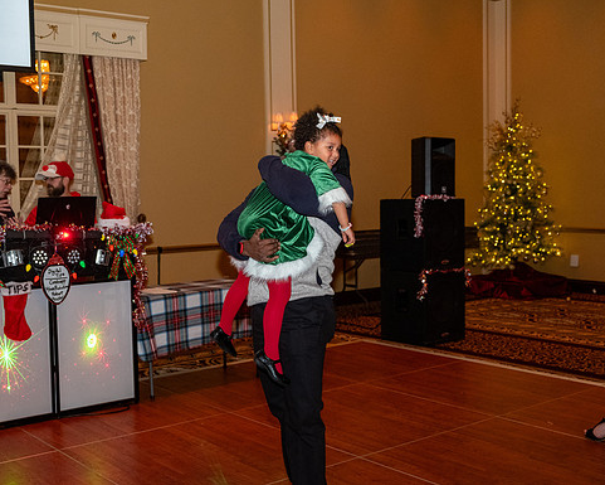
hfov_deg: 42.8
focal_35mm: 43
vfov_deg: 34.9
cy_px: 242
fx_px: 770
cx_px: 254
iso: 2500
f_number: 3.2
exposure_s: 1/125
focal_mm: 25.4
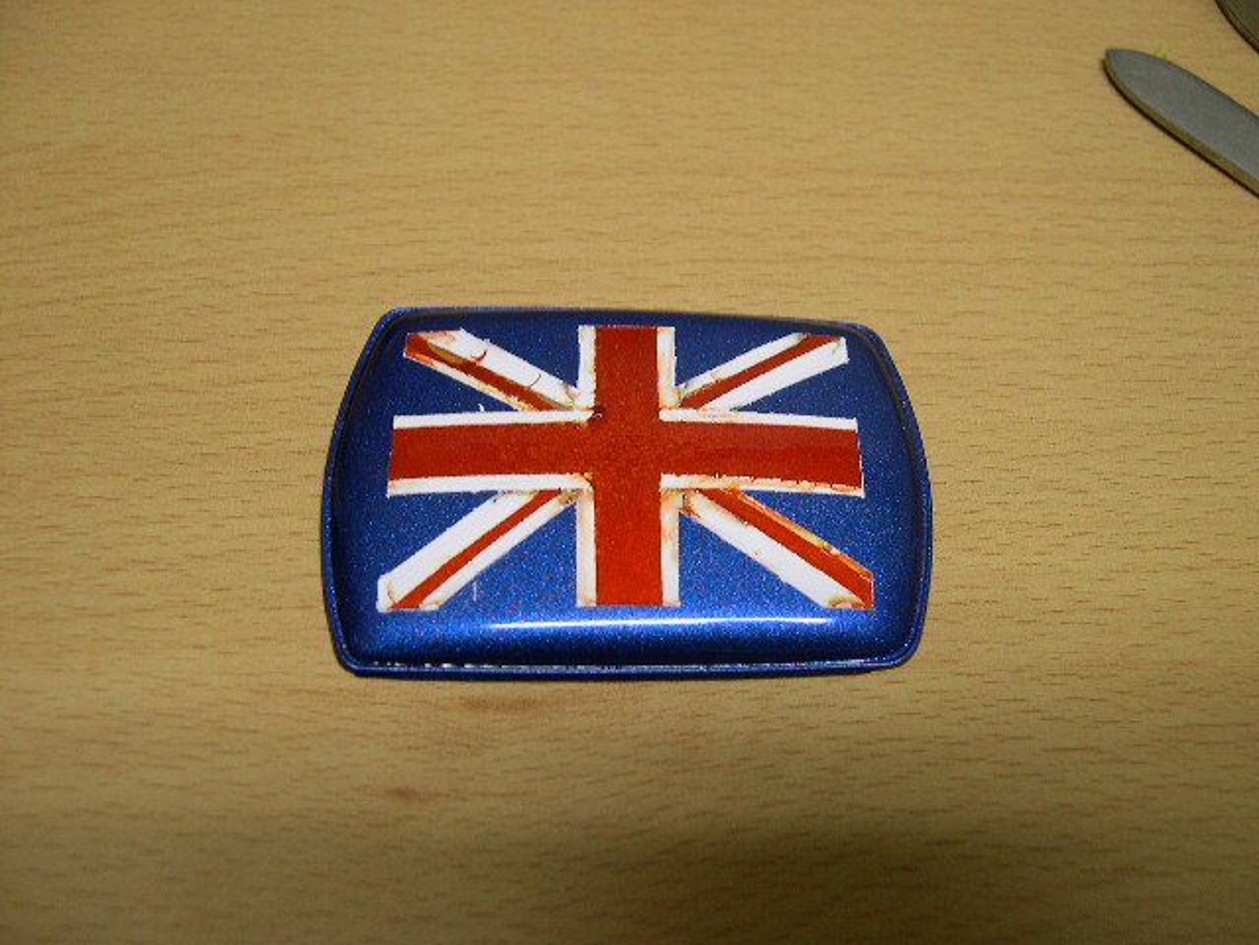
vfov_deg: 37.7
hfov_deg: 49.0
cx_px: 630
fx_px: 1382
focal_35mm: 38
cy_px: 472
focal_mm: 8
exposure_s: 1/10.7
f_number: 2.8
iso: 100
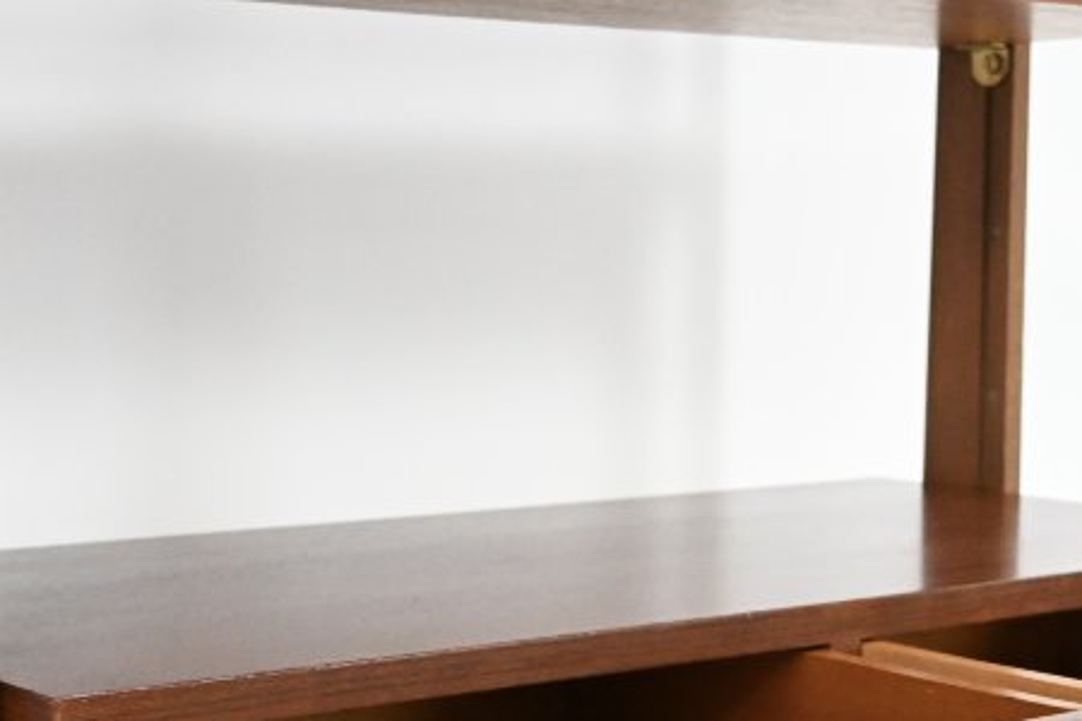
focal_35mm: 80
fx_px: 2404
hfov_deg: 25.2
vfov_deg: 16.3
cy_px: 882
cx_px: 750
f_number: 3.5
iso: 3200
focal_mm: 20
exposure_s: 1/125
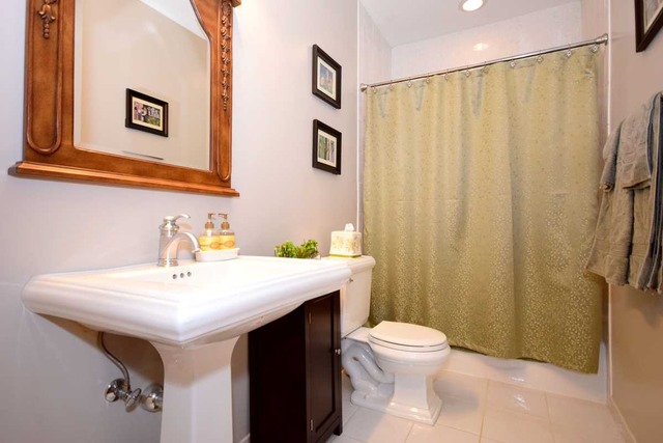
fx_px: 332
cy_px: 222
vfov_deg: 67.4
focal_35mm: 18
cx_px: 332
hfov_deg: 90.0
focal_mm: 12
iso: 1600
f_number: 5
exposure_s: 1/60
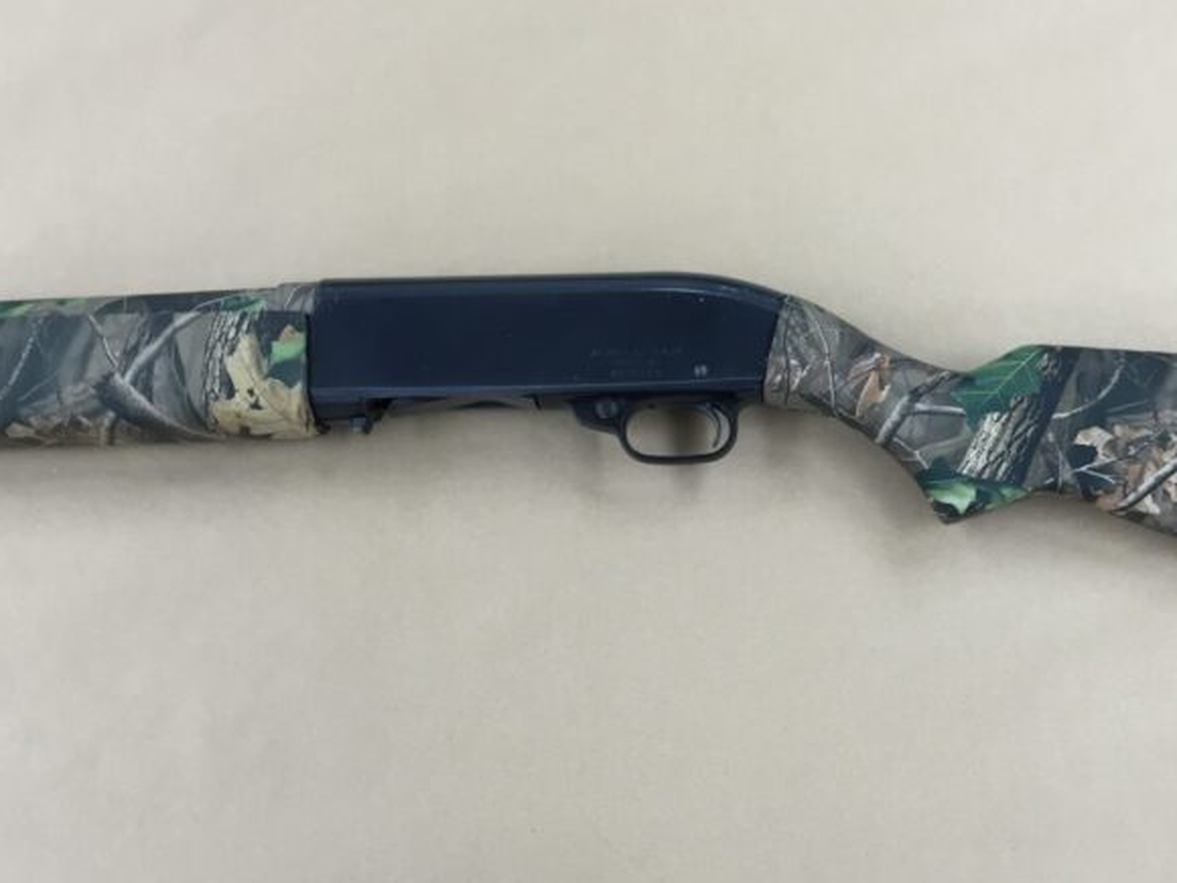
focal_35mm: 40
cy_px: 556
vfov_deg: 35.7
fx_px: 1360
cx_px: 771
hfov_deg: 46.2
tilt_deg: -75.6
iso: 40
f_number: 2.2
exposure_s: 1/33
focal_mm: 4.15
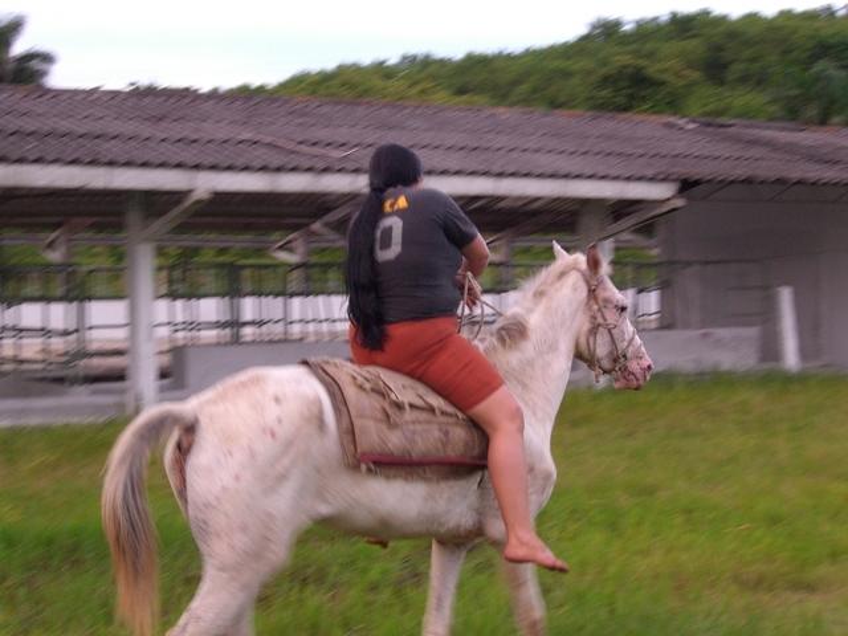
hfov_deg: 28.6
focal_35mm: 68
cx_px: 424
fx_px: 1666
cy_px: 318
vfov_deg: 21.6
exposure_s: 1/40
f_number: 4
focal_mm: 14.2
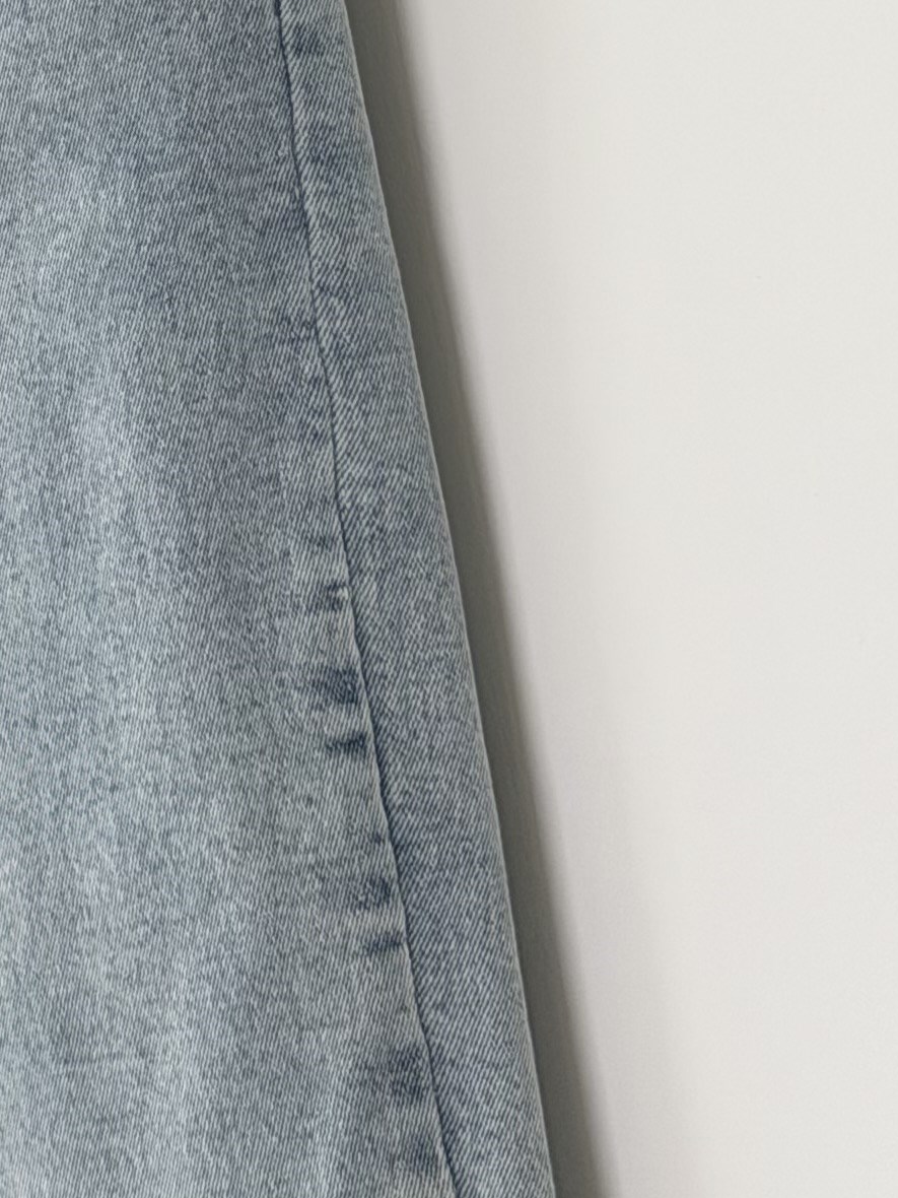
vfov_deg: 11.5
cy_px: -650
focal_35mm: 164
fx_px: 5673
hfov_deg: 8.8
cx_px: -479
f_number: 1.78
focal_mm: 6.76
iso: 64
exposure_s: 1/330
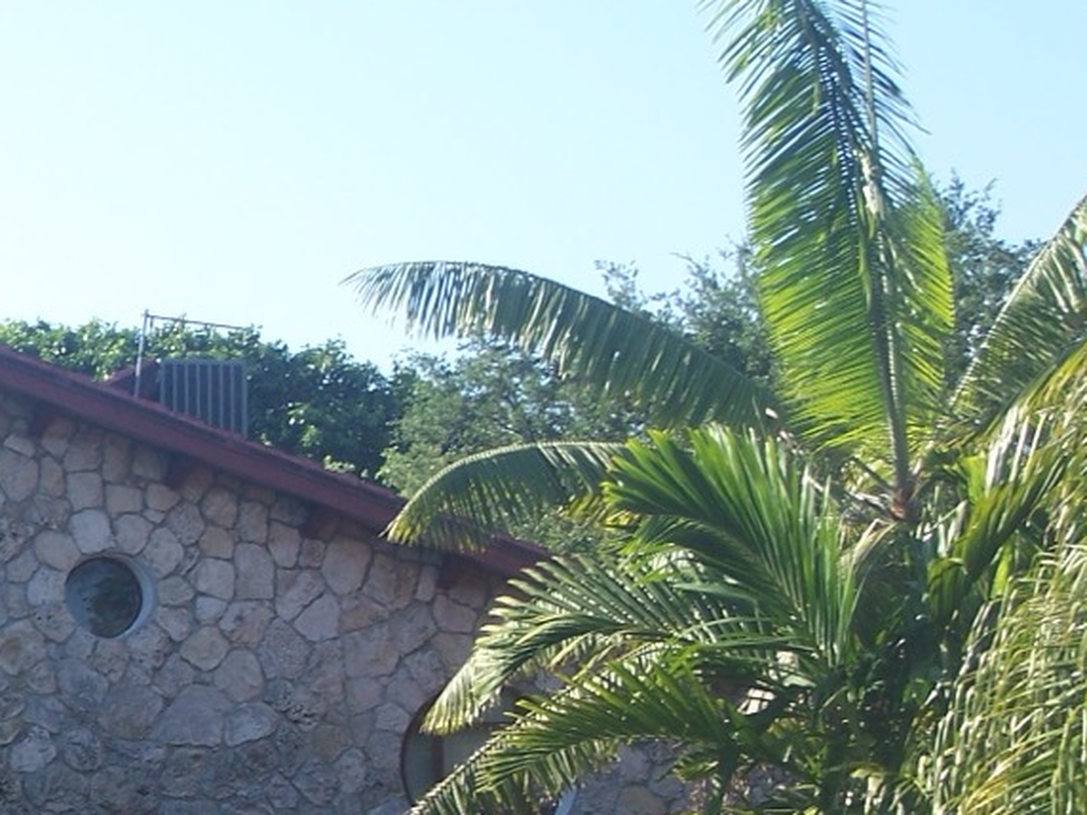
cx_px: -390
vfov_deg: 8.9
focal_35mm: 165
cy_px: 914
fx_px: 5181
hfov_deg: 11.6
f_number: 3.2
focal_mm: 12.6
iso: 64
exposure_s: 1/320
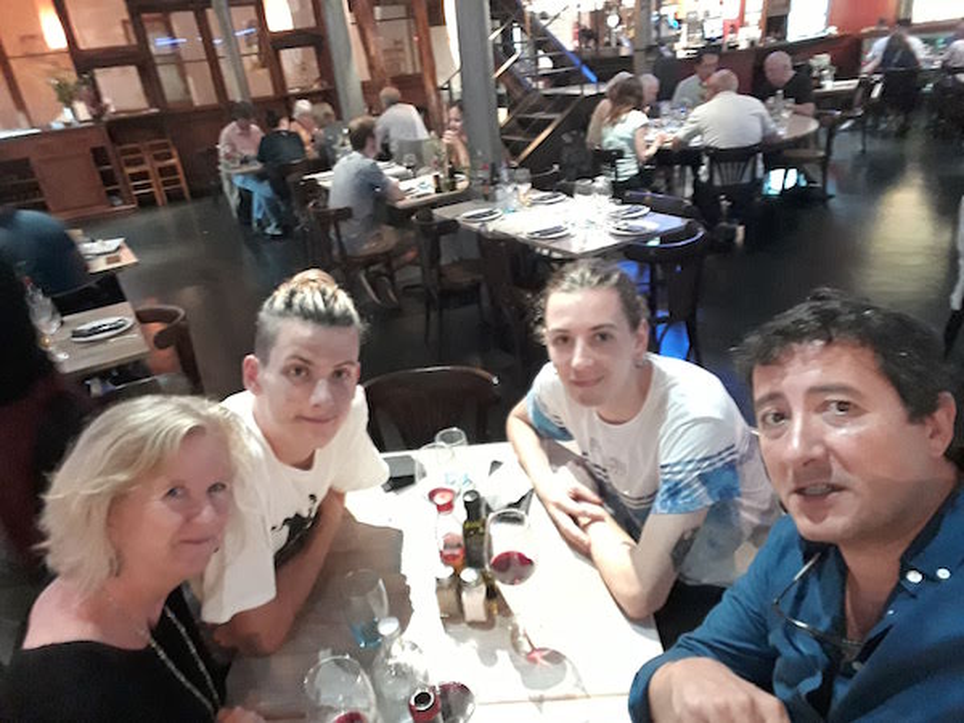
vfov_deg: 45.4
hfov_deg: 58.4
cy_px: 362
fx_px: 863
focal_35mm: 31
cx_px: 482
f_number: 1.9
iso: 800
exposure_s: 1/8
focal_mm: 2.91
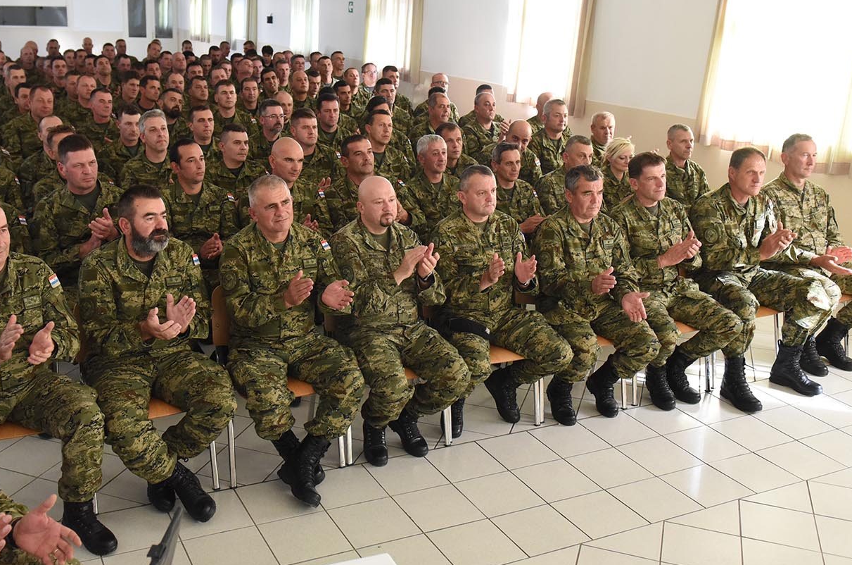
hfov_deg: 51.8
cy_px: 265
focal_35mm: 37
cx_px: 361
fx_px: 874
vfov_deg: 35.8
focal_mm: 28
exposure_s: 1/500
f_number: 2.8
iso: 5000
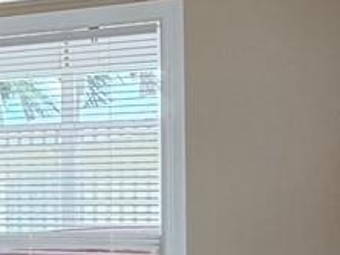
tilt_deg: -0.1
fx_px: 991
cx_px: -441
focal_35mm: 101
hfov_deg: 14.3
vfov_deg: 14.5
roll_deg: +1.1
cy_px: 206
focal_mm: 2.22
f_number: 2.2
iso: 250
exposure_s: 1/120
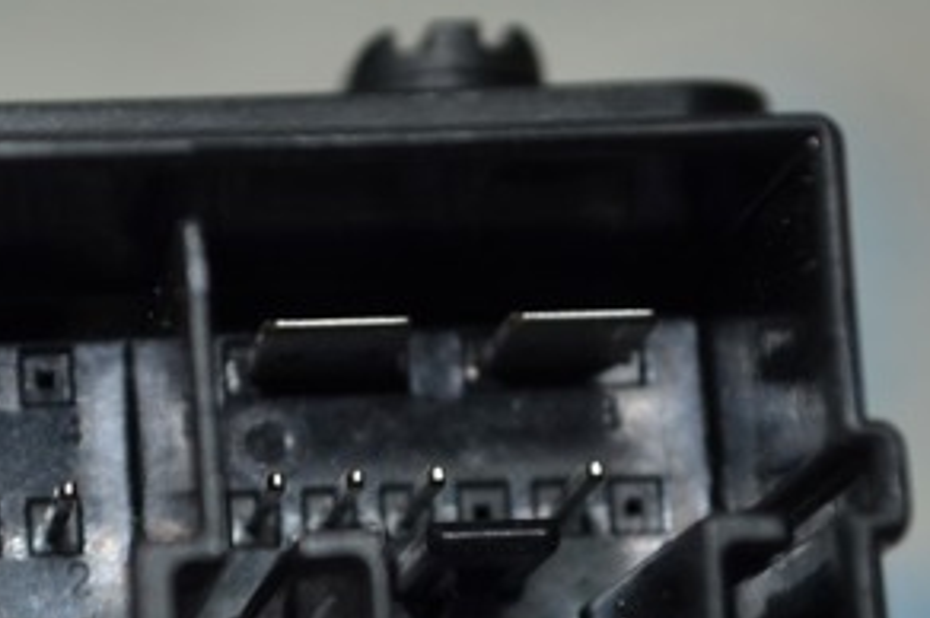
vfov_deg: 7.6
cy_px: 465
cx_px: 306
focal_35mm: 181
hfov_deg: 11.4
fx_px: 4673
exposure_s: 1/60
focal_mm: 55
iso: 200
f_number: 5.6
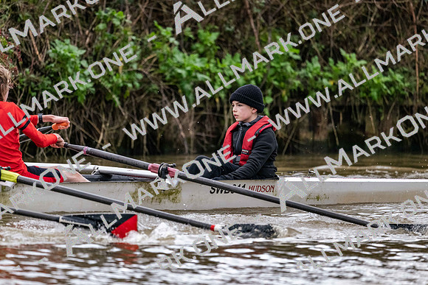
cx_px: 214
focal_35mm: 400
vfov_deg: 3.4
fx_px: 4756
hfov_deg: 5.2
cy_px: 142
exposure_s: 1/1600
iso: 3600
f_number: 4.5
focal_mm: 400
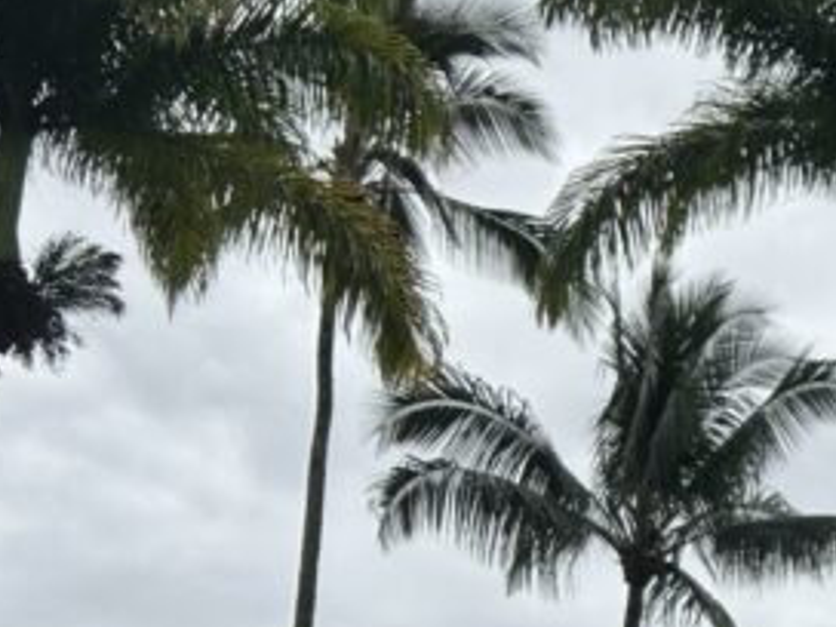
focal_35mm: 98
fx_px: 2367
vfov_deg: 14.8
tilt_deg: +16.0
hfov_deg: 17.9
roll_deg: -1.9
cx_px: 1257
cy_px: 624
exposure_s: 1/11364
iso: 50
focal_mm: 5.7
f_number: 1.5
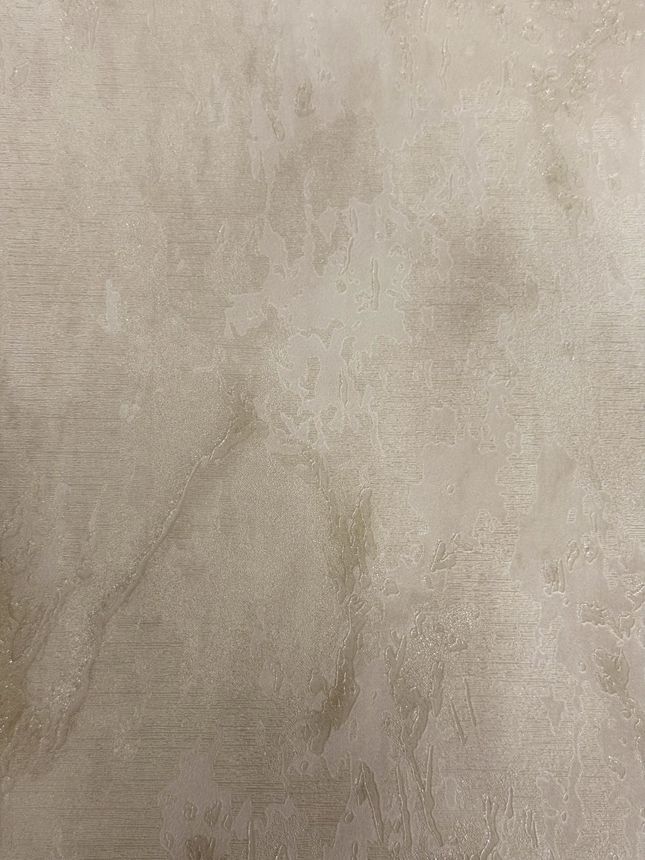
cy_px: 430
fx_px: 1193
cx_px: 322
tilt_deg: -81.0
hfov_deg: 30.3
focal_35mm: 48
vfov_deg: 39.7
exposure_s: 1/100
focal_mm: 6.76
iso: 50
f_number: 1.78
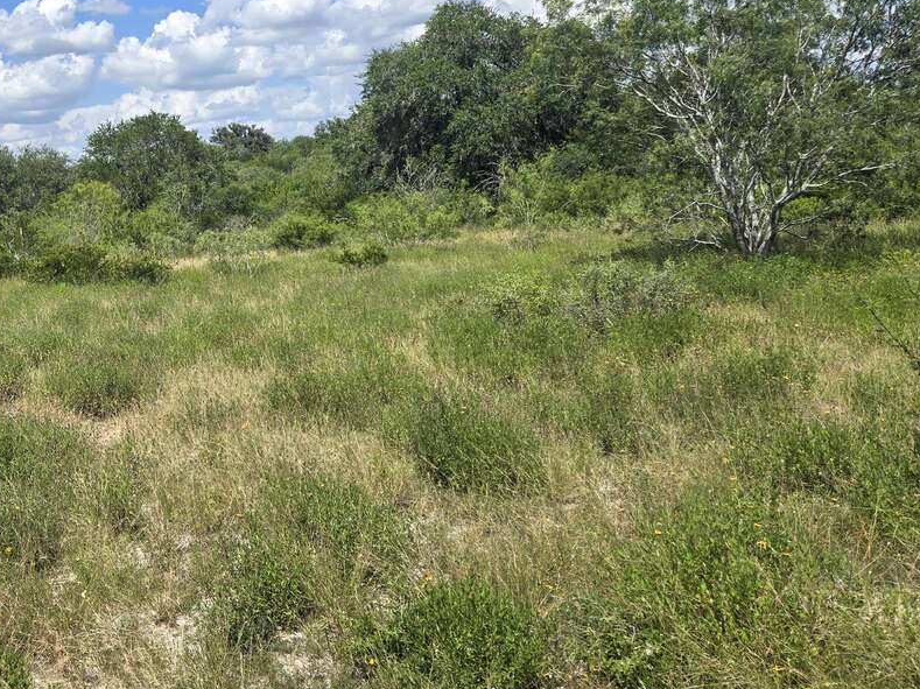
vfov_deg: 33.6
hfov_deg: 42.1
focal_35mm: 42
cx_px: 139
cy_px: 164
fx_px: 1116
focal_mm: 5.4
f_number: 1.8
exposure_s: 1/3084
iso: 25
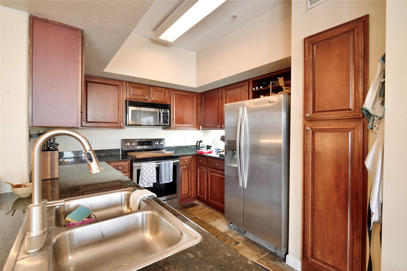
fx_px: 181
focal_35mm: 16
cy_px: 136
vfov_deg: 73.7
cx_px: 204
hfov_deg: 96.7
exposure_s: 1/5
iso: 400
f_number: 4.5
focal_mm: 16
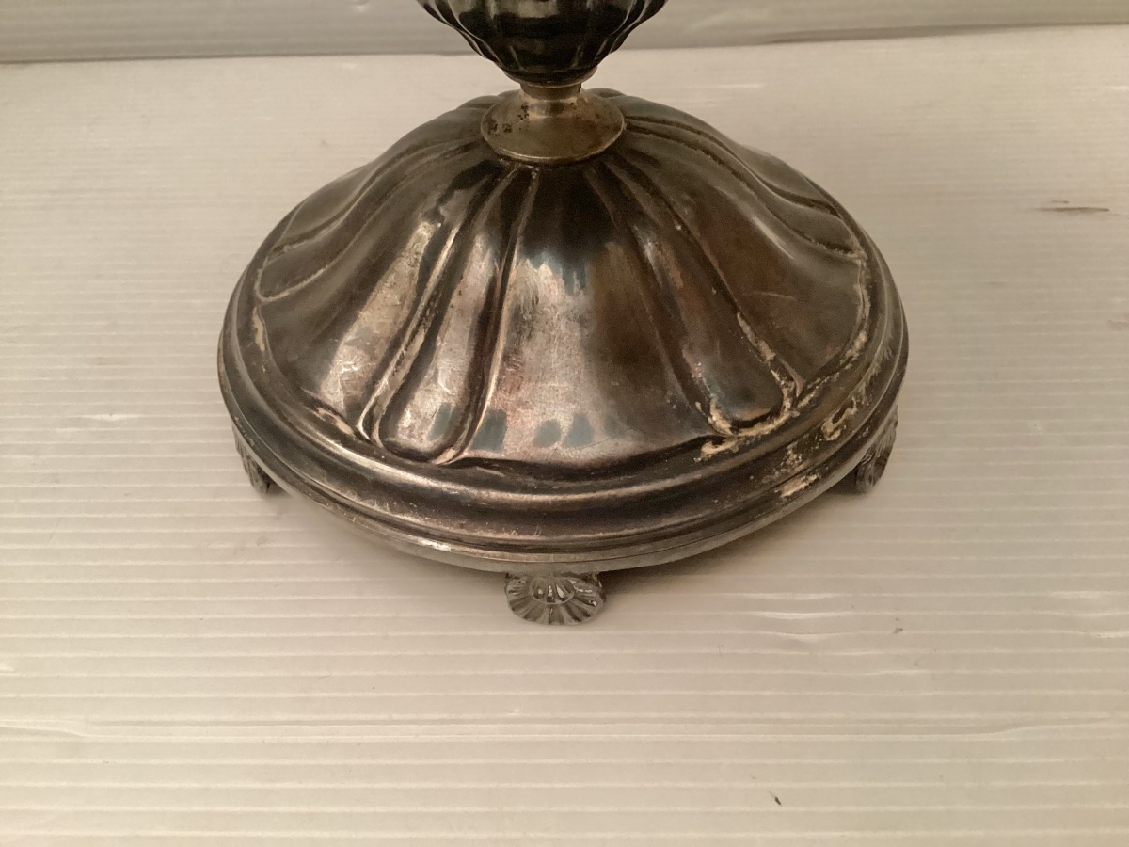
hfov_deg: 58.4
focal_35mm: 31
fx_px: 1011
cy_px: 424
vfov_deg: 45.4
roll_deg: -0.6
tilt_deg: -43.3
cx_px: 564
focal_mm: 3.3
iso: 640
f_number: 2.4
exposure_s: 1/17
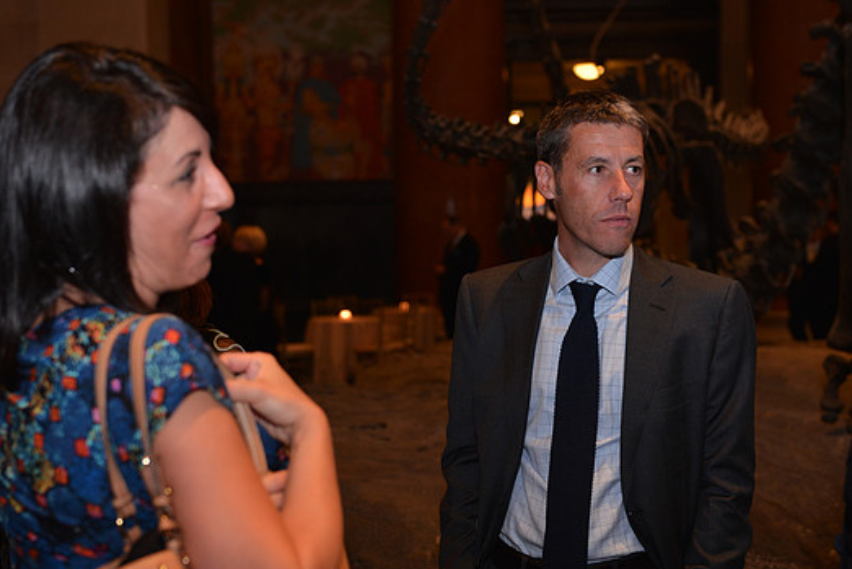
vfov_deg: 22.3
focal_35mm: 61
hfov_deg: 32.9
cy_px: 296
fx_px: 1444
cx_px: 424
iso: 640
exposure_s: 1/60
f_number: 3.5
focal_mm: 55
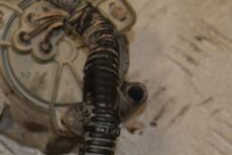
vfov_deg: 7.3
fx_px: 1211
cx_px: -36
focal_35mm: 188
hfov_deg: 10.8
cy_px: 93
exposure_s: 1/200
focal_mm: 48
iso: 800
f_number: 7.1
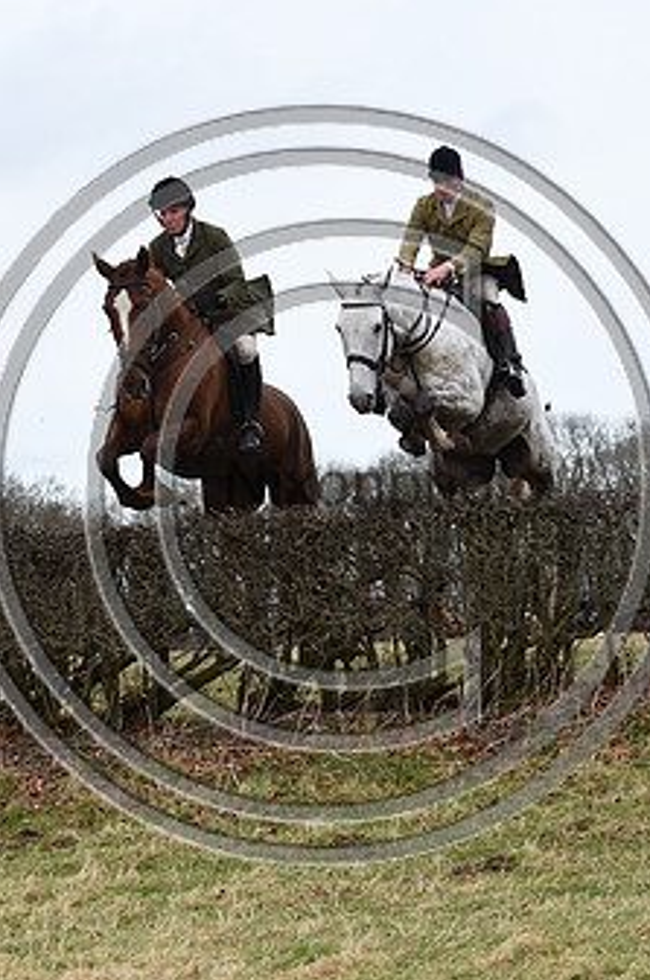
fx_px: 3287
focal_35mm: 121
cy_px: 438
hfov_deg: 11.3
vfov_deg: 16.9
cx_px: 280
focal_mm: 70
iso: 1000
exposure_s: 1/1250
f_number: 5.6
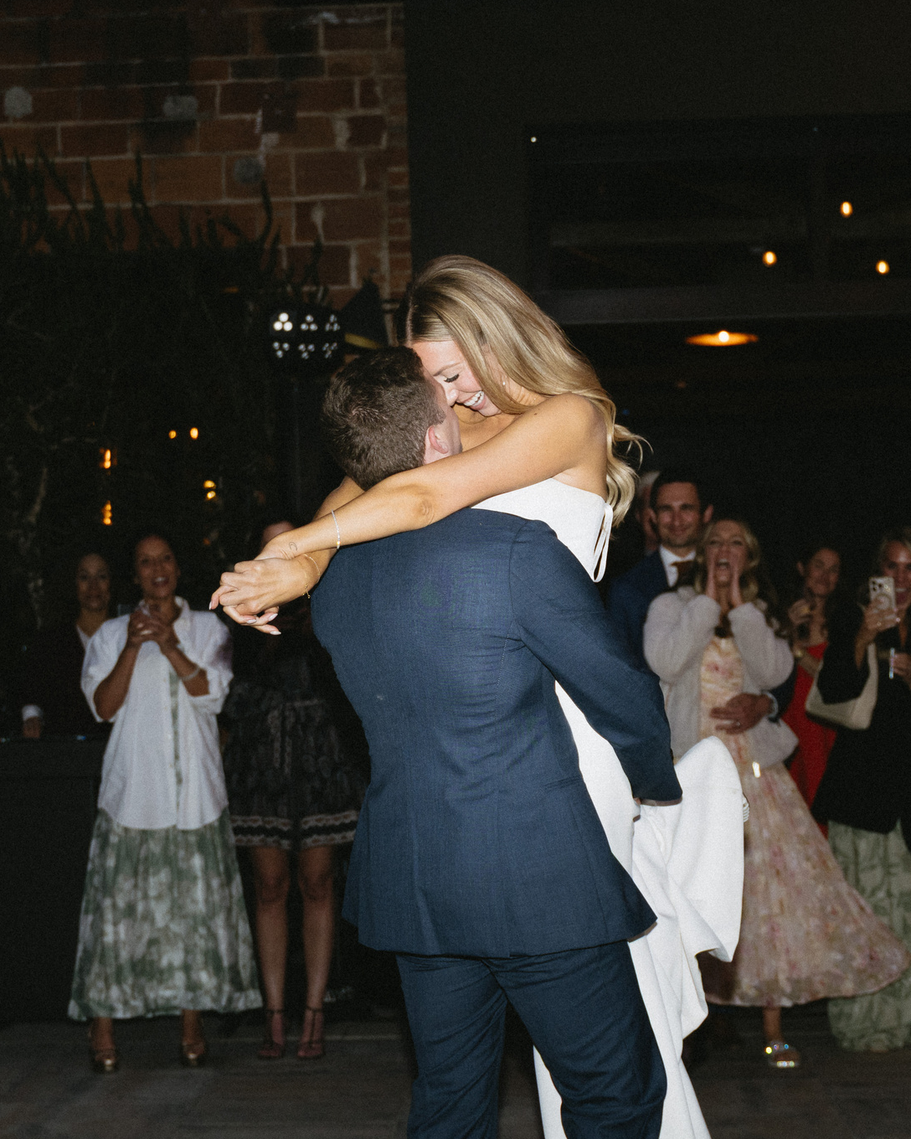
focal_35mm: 77
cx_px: 382
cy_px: 660
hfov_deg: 19.9
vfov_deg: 24.7
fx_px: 2595
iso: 500
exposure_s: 1/125
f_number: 2.8
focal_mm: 31
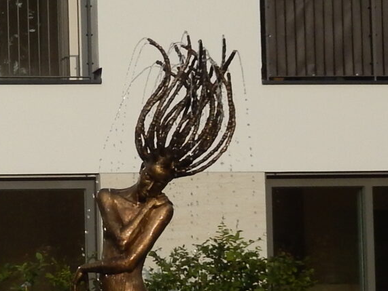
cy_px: 185
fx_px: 1256
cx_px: -20
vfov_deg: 13.2
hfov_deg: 17.1
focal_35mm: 112
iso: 125
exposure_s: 1/400
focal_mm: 4.5
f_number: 6.8
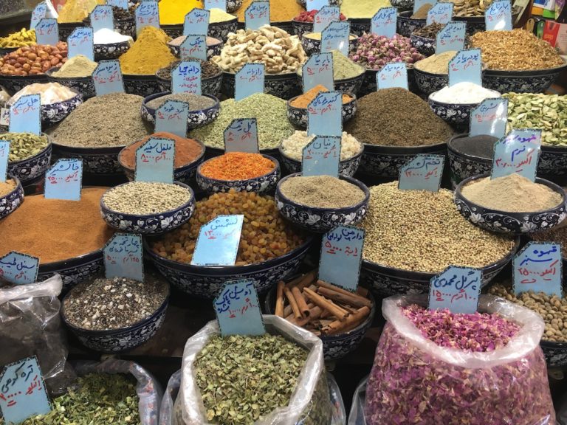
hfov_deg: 61.7
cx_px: 284
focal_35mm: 29
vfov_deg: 48.2
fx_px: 475
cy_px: 212
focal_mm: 4.15
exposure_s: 1/33
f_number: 2.2
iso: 40
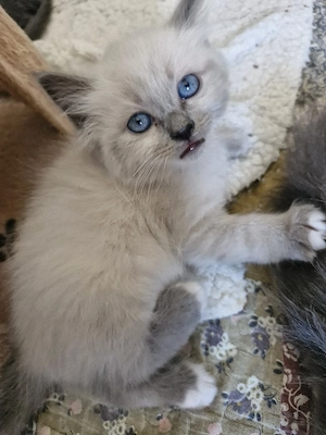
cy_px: 218
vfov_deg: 73.9
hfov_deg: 58.9
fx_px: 289
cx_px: 163
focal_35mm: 23
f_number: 1.8
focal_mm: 5.54
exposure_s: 1/50
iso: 640
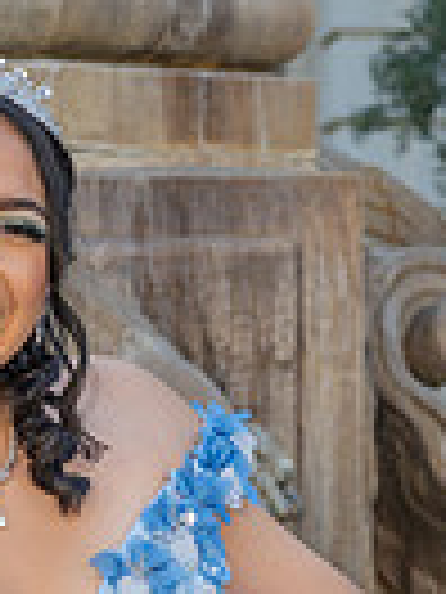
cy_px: 754
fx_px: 4363
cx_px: 90
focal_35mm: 254
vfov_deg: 7.7
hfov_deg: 5.8
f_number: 5
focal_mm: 60
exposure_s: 1/200
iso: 200
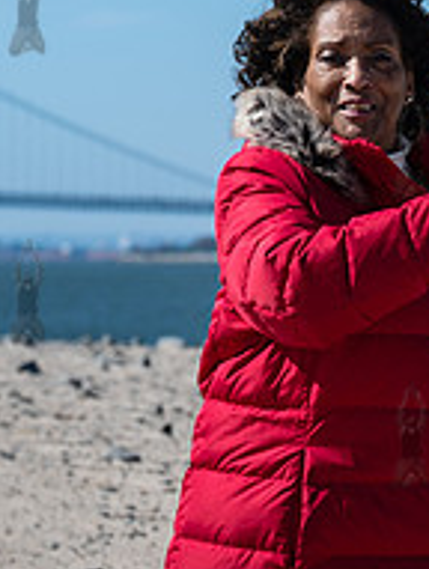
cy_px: 146
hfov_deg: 6.0
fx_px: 4117
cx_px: 391
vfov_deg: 7.9
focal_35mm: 250
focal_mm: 83
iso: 64
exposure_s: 1/640
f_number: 4.5
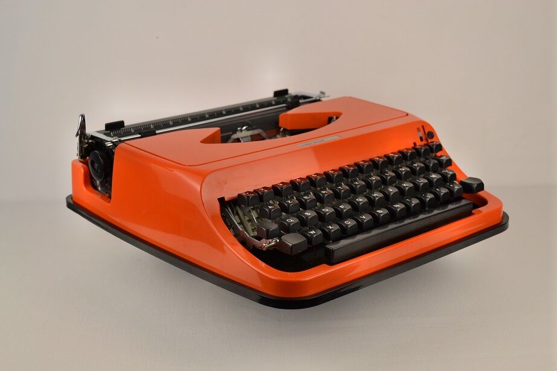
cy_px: 186
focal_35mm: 54
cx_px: 278
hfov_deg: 36.9
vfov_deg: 25.1
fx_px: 836
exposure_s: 1/125
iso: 140
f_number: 5.6
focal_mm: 36
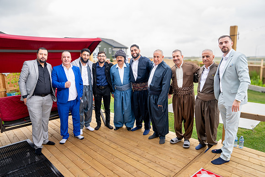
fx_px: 177
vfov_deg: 53.2
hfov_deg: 73.7
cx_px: 132
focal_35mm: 24
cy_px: 88
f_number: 6.3
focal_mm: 24
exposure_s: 1/100
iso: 320
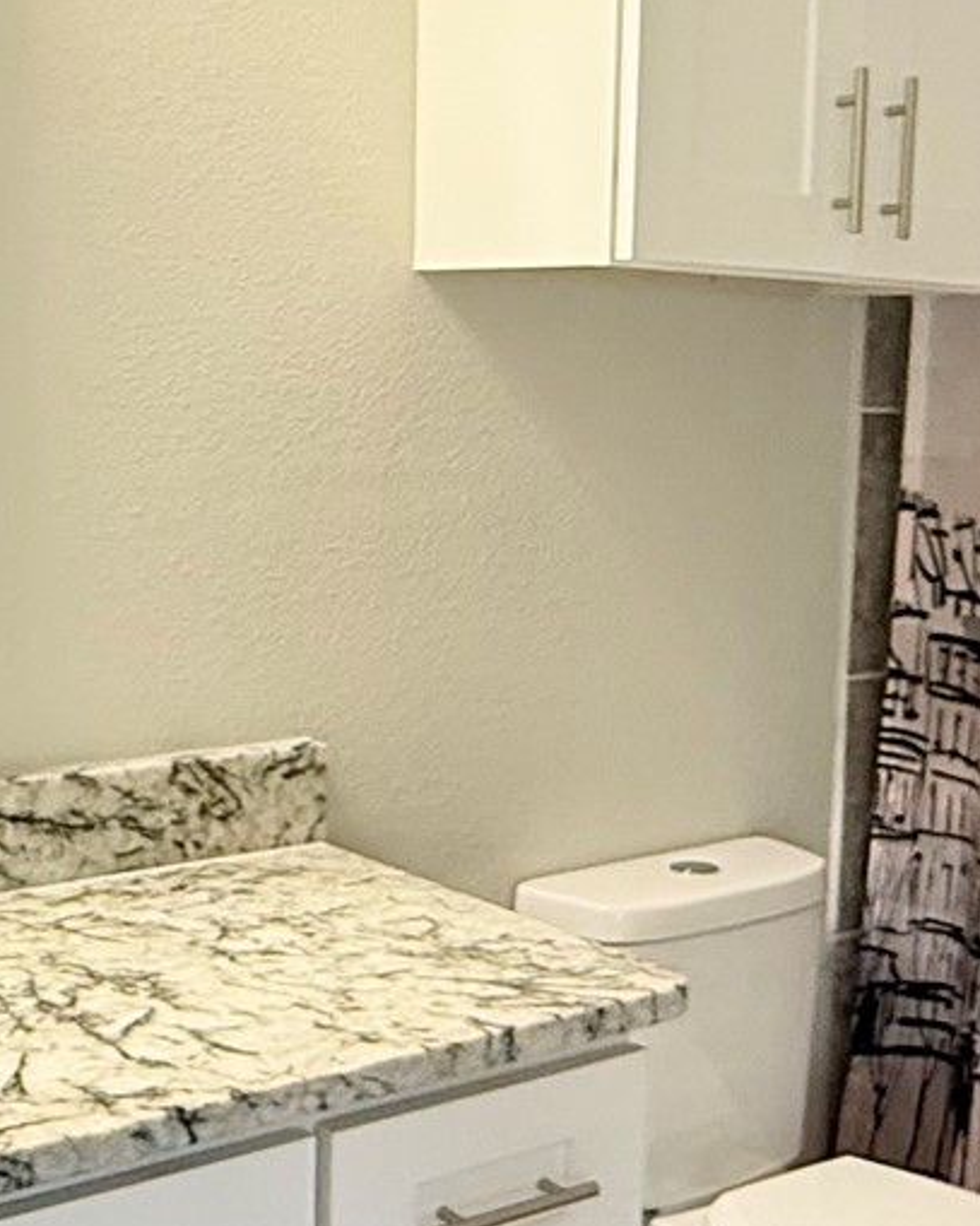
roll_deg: -2.8
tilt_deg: -7.4
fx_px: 1995
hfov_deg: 27.6
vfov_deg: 34.2
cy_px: 626
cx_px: 575
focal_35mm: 55
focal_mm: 2.22
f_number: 2.2
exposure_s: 1/60
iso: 250
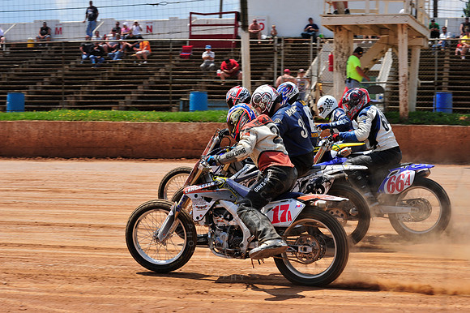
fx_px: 1044
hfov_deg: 25.4
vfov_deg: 17.0
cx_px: 235
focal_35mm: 80
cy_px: 156
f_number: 10
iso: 200
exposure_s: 1/400
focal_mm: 80
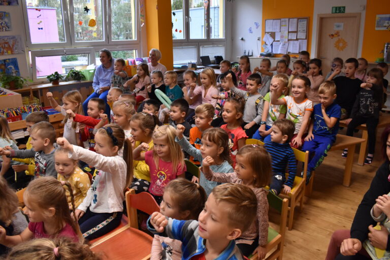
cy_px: 130
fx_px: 292
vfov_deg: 47.9
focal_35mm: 27
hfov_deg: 67.4
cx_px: 195
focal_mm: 18
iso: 1600
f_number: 5.6
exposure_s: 1/125
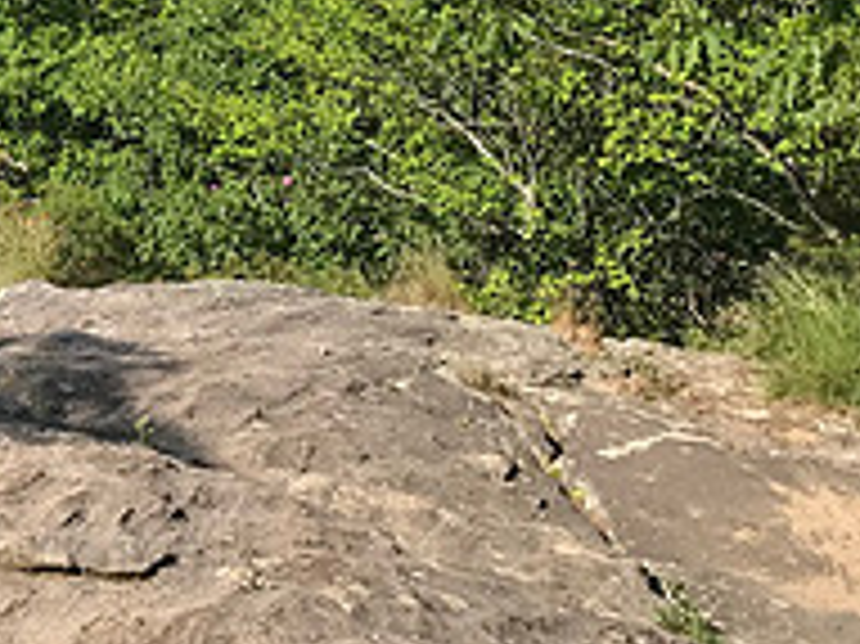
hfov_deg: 21.5
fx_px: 2110
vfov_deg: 16.4
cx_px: -158
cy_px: -200
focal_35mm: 85
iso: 20
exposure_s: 1/1996
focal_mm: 3.99
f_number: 1.8
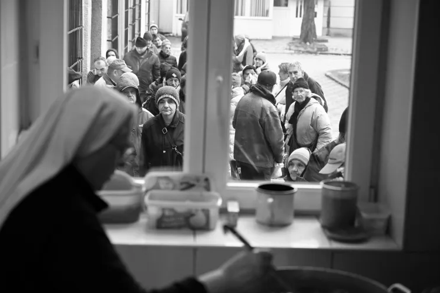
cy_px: 148
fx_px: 868
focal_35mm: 71
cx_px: 220
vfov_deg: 19.2
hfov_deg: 28.4
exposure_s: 1/100
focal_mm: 70
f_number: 4
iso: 1000
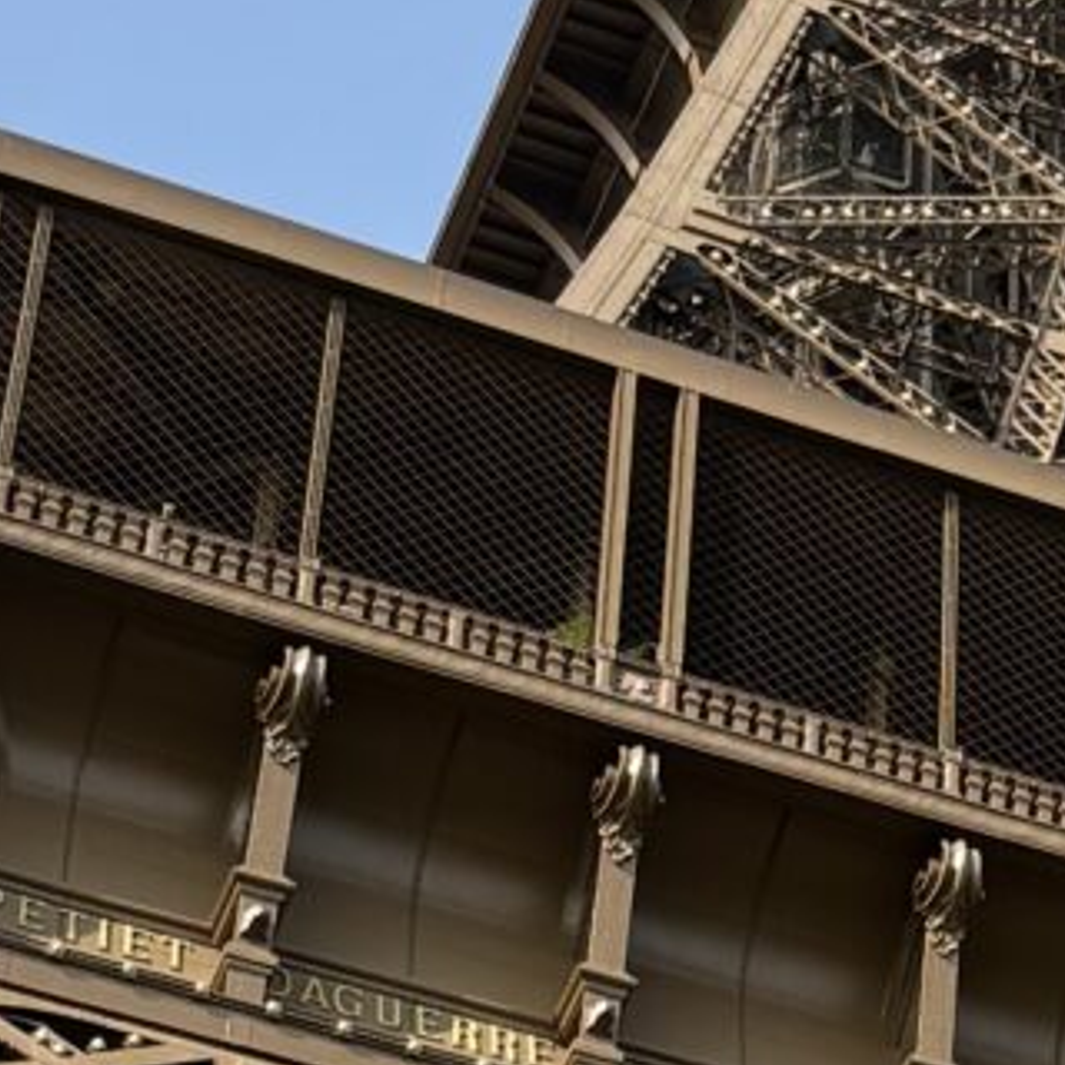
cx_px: 1624
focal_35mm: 184
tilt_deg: +42.2
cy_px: 1201
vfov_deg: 9.4
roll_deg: +2.8
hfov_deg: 9.2
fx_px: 6405
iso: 50
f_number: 1.6
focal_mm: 5.96
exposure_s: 1/2105
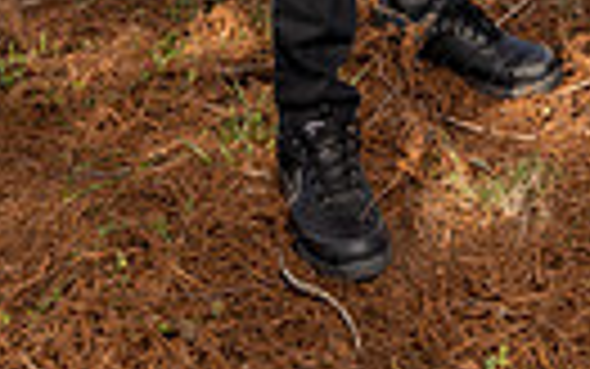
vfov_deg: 11.5
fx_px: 1351
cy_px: -630
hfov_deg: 24.6
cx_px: 347
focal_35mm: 84
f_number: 8
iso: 125
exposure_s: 1/250
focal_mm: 24
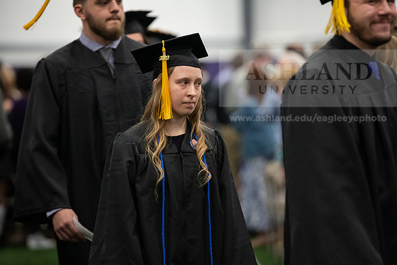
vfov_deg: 7.2
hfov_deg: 10.8
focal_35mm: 190
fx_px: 2096
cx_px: 198
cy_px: 132
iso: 3200
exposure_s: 1/200
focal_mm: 190
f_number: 3.2
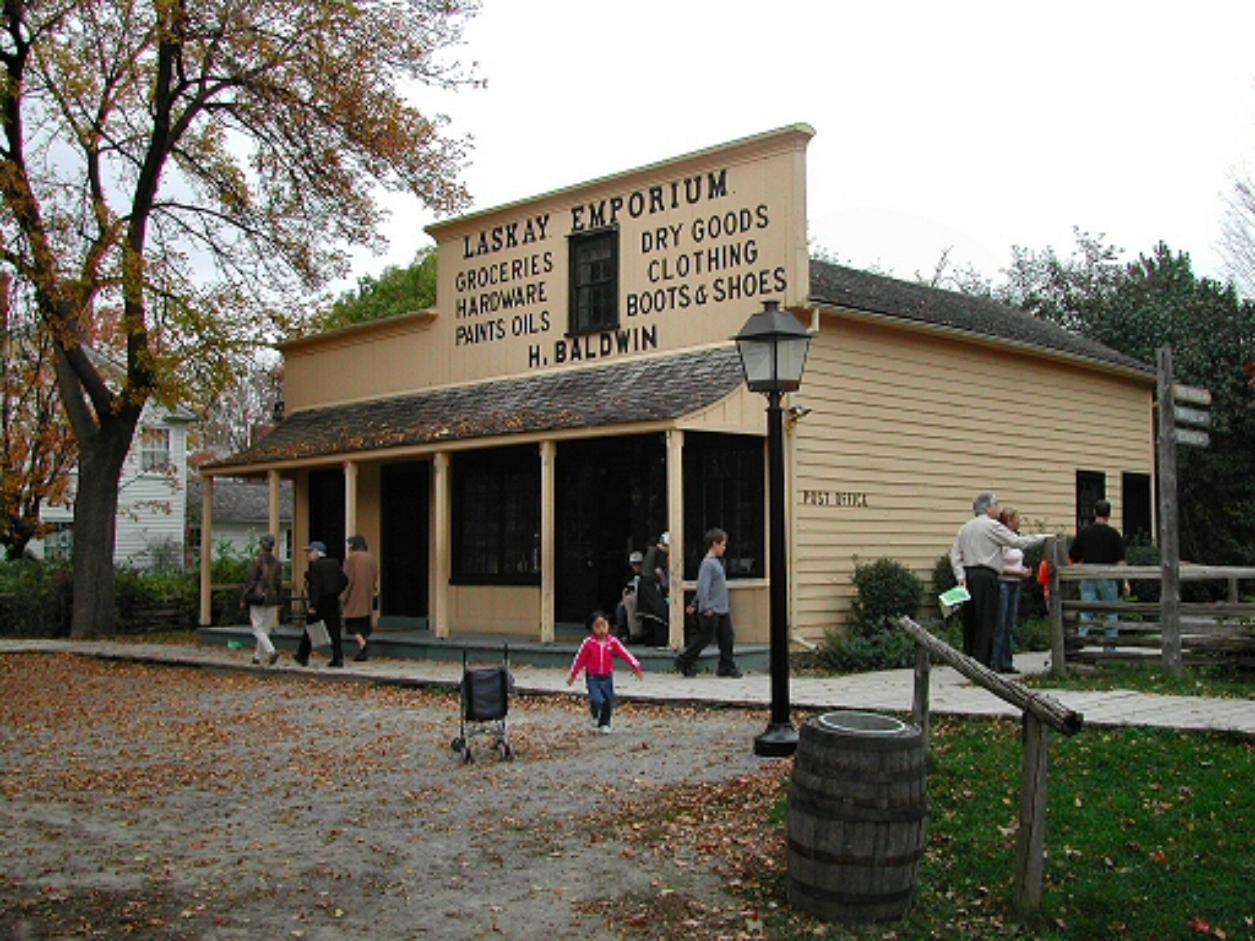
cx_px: 628
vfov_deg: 37.7
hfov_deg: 49.0
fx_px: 1378
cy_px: 470
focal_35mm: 38
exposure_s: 1/590
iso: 100
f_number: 2.8
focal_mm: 8
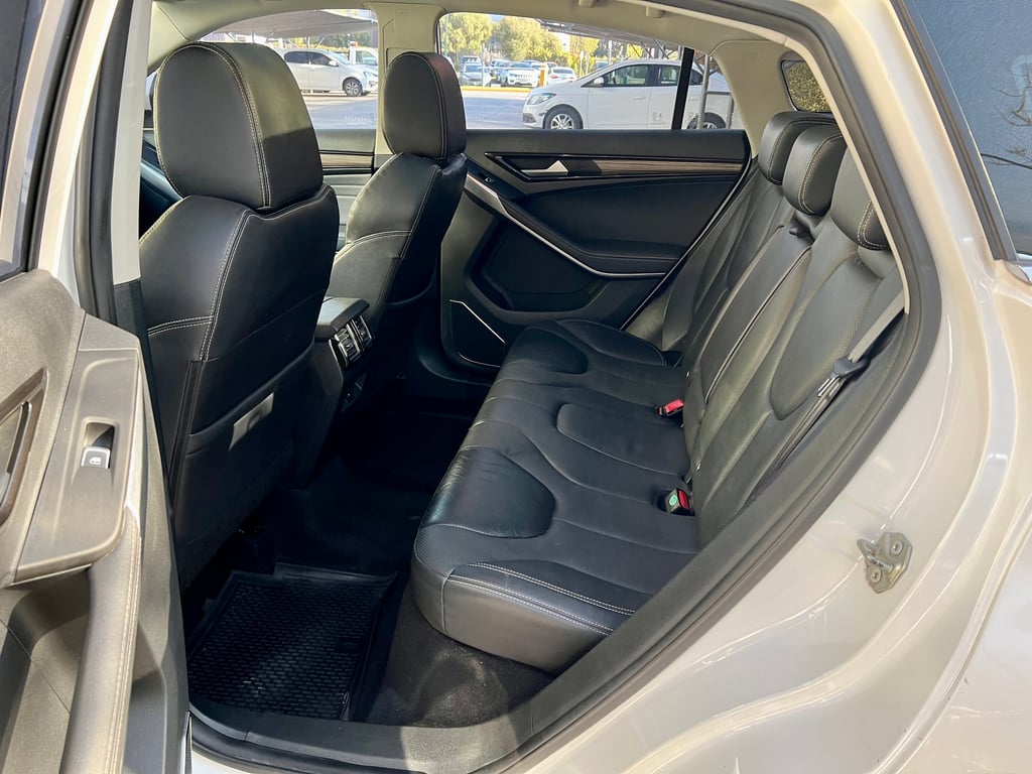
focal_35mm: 26
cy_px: 387
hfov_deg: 67.3
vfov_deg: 53.1
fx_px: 775
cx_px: 516
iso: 125
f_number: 1.5
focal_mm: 5.7
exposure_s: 1/67
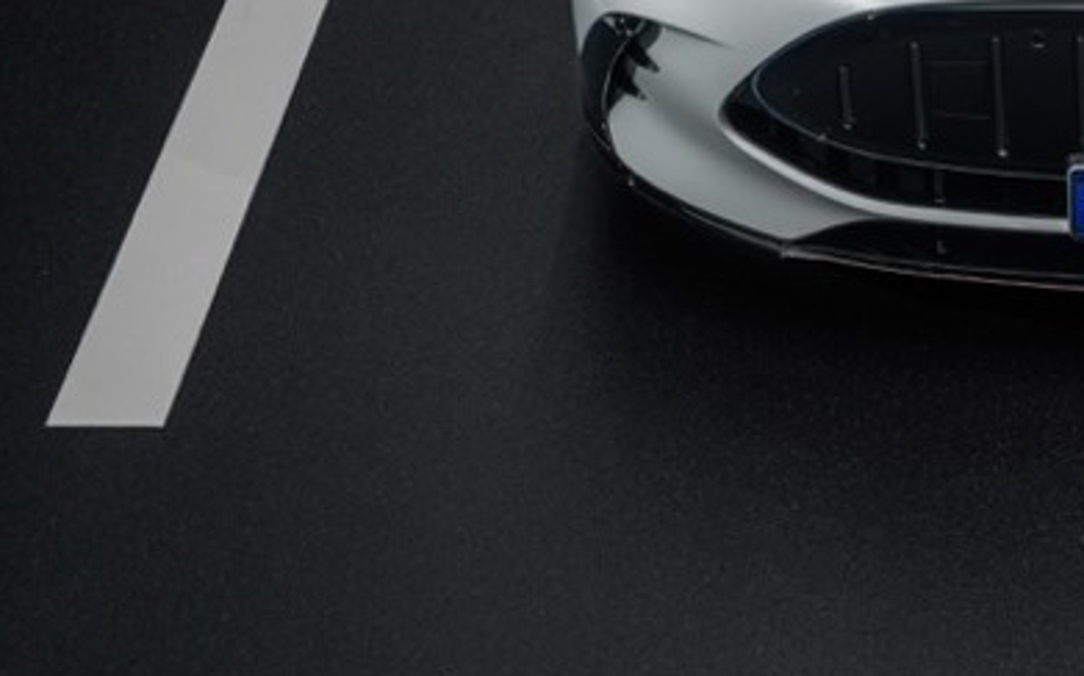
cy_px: -308
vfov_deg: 9.5
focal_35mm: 135
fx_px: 3987
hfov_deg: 15.0
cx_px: 1277
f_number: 6.3
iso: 100
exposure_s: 1/20
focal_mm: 39
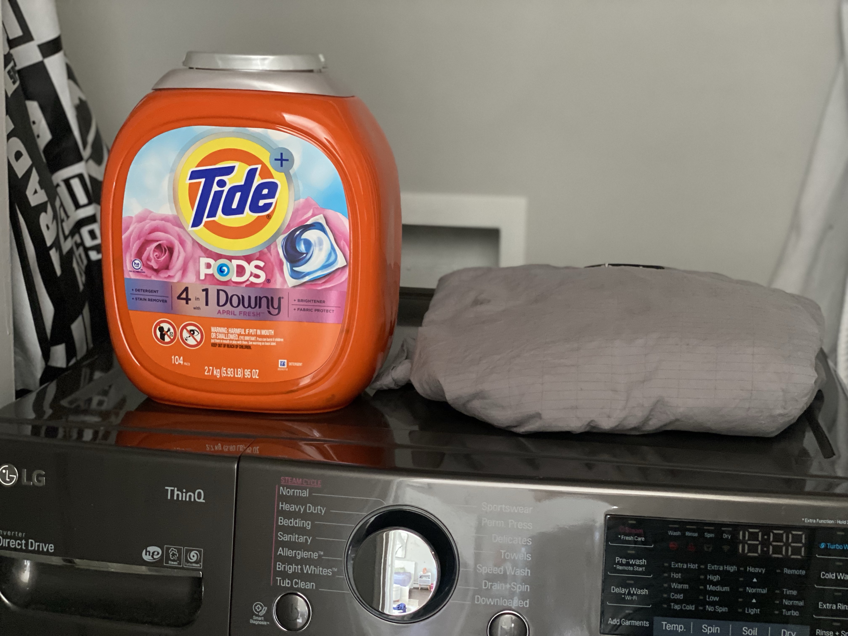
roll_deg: -2.0
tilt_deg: -12.0
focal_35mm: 52
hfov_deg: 36.8
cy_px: 318
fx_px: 1274
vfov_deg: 28.0
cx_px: 424
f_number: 2
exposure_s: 1/24
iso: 400
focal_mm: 6
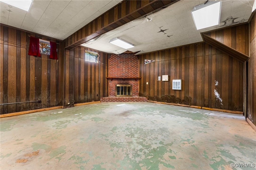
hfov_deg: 100.4
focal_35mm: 15
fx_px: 107
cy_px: 85
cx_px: 128
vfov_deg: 77.3
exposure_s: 1/8
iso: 1000
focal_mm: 15
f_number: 8
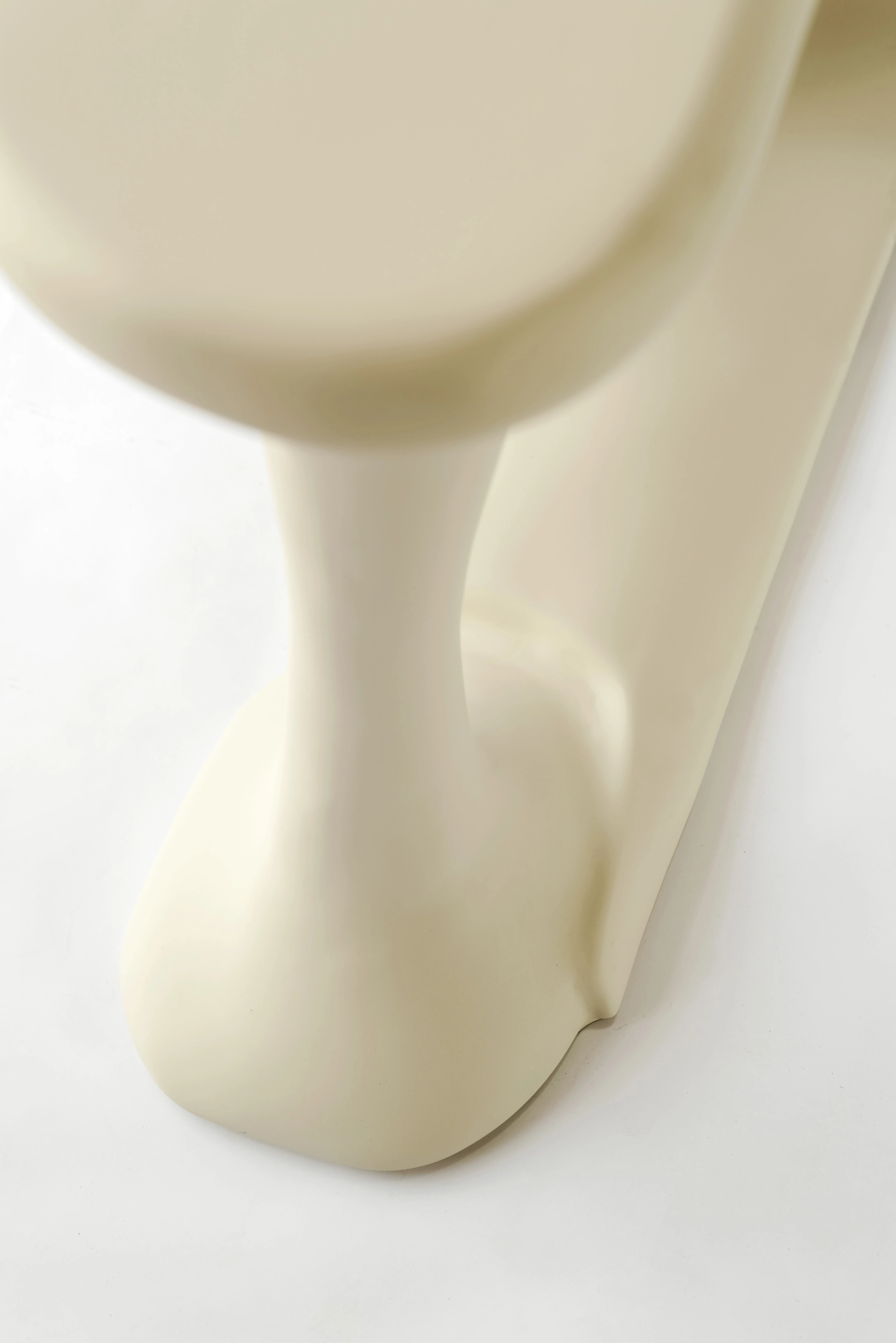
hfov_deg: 27.0
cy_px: 672
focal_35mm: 50
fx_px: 1865
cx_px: 448
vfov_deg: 39.6
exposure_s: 1/100
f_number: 4
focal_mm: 50
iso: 50
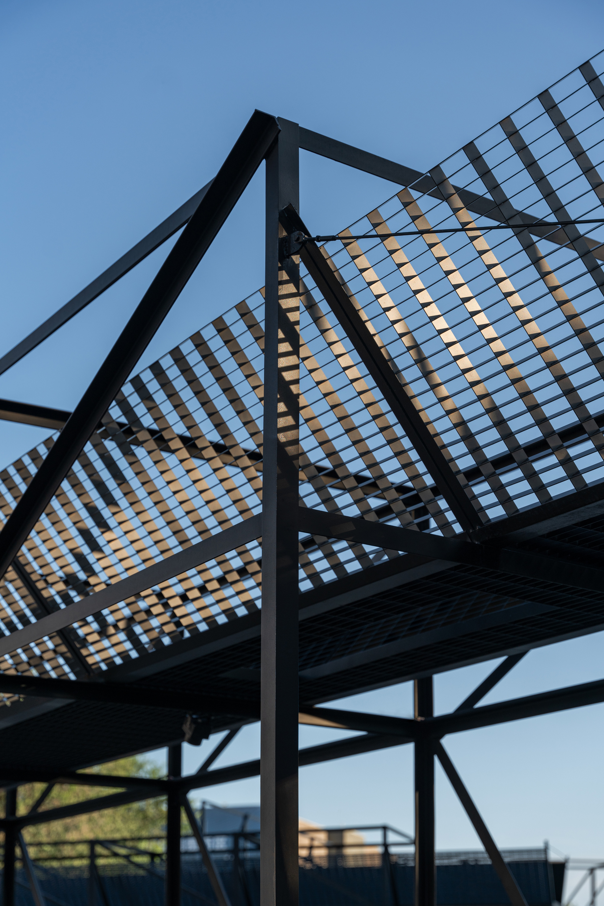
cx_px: 307
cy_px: 464
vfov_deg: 34.9
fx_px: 1441
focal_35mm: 57
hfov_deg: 23.7
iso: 100
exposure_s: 1/800
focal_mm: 54.3
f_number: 4
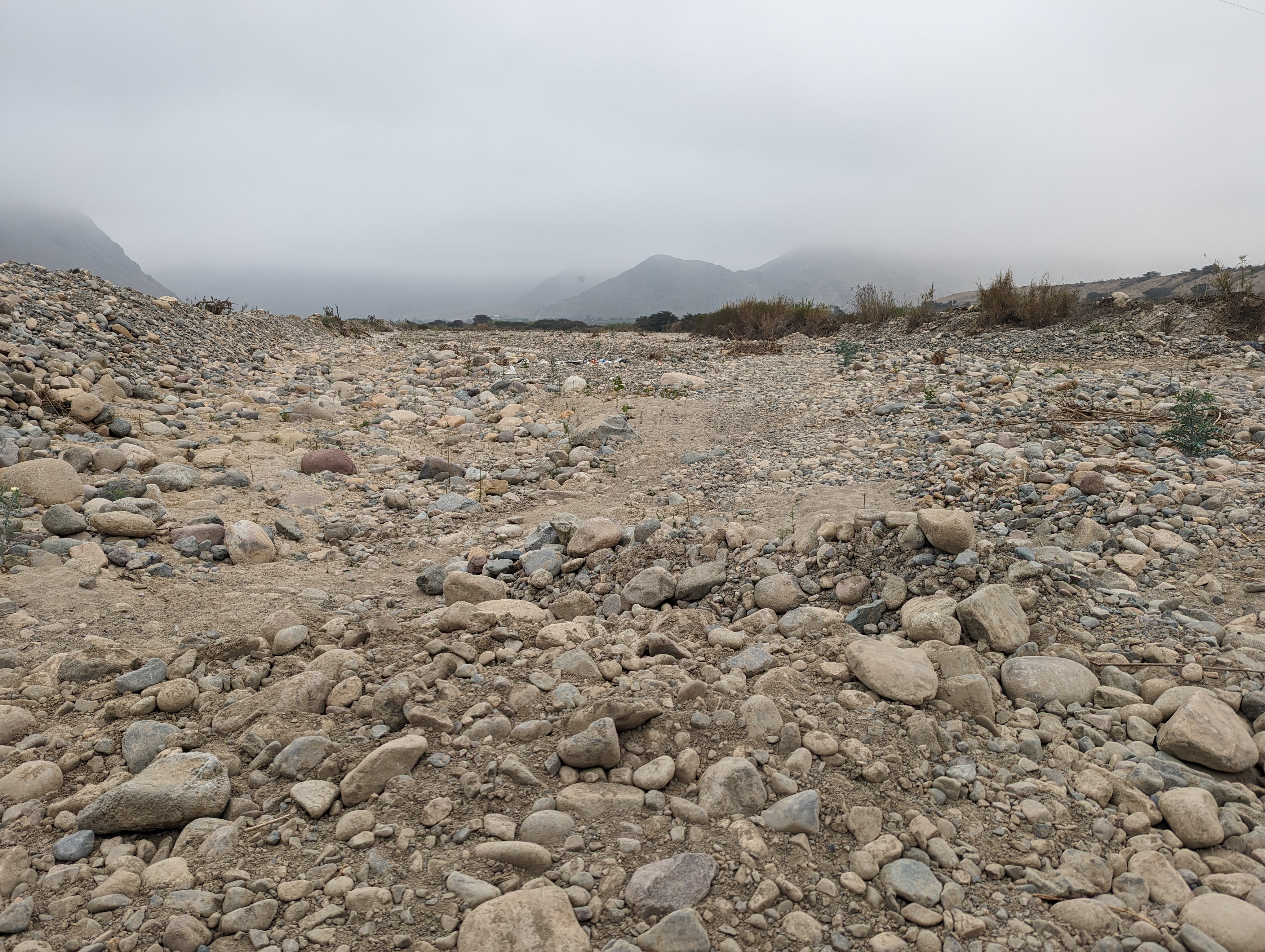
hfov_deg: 71.5
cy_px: 476
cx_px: 632
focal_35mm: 24
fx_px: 878
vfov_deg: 56.9
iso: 52
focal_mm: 6.81
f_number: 1.85
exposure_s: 1/792
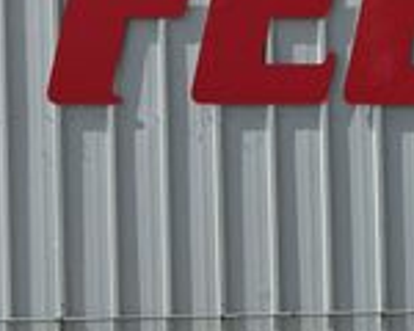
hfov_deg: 16.4
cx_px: 726
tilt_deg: -1.6
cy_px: 303
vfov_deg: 15.2
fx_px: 1225
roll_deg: +0.5
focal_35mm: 100
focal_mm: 6.76
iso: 80
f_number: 1.78
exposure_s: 1/8130
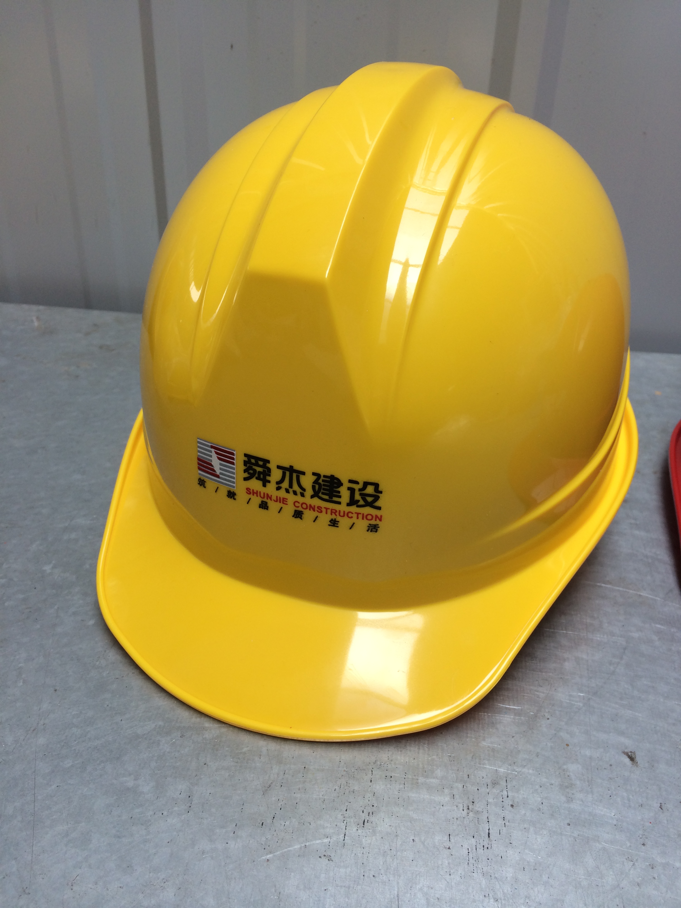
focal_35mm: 30
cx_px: 340
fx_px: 787
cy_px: 454
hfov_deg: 46.8
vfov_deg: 60.0
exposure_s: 1/123
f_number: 2.2
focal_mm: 4.12
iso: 32
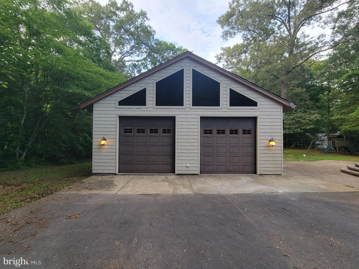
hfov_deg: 106.2
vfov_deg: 89.9
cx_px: 180
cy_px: 134
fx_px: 135
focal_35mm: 13
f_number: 2.2
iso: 50
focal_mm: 2.2
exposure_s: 1/120
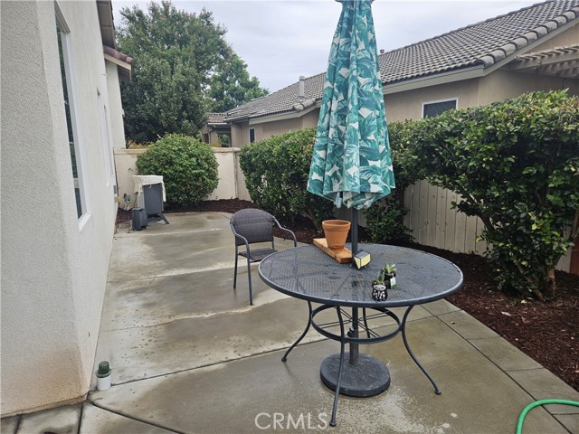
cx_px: 290
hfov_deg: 73.9
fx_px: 385
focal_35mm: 23
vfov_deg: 58.9
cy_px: 217
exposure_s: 1/1027
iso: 25
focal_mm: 5.4
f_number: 1.8
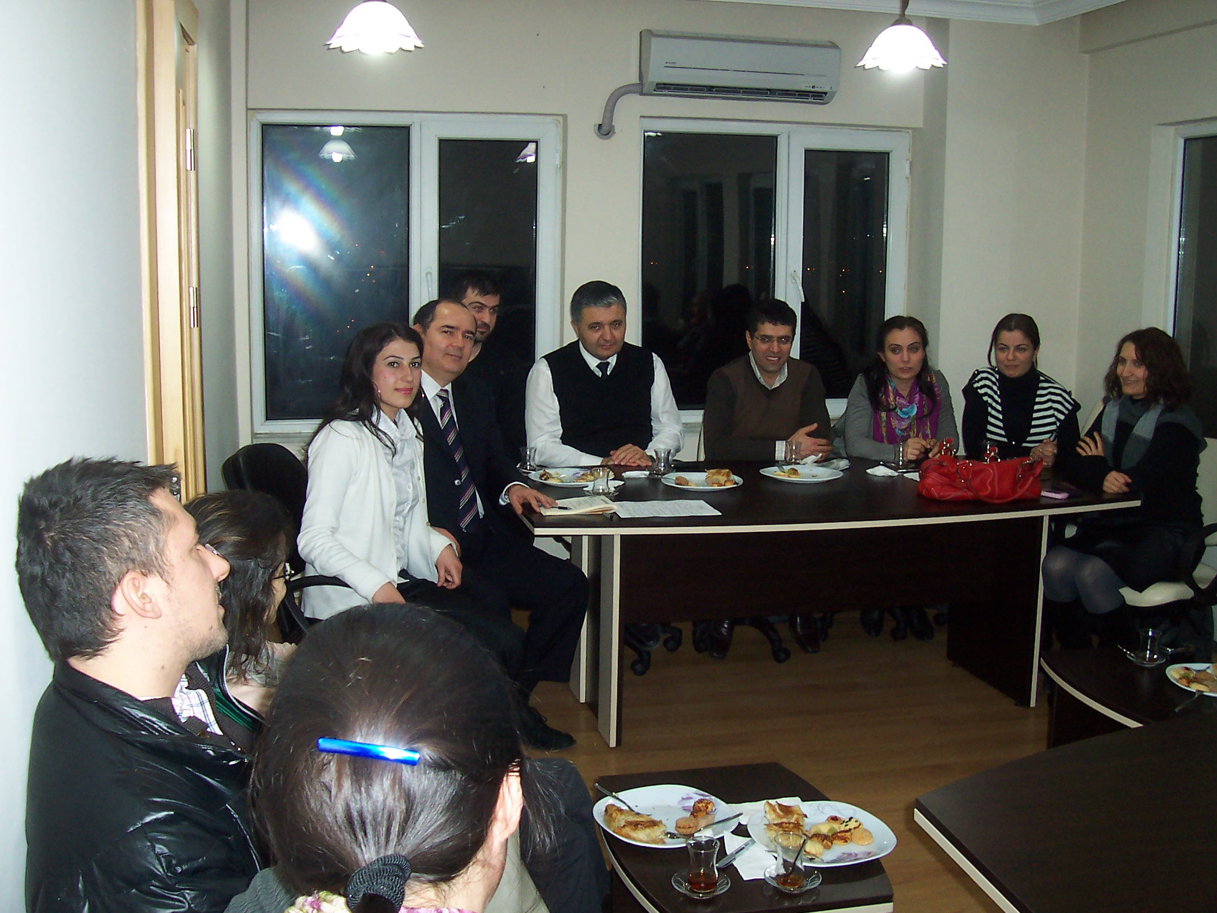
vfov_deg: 38.7
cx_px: 608
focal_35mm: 37
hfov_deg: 50.1
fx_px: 1301
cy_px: 456
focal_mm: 5.6
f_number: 2.8
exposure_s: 1/60
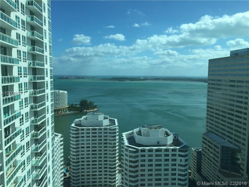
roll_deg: -0.2
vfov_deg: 48.2
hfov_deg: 61.7
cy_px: 94
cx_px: 124
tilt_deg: -5.2
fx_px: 209
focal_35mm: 29
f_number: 2.2
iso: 32
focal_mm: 4.15
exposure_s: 1/3597
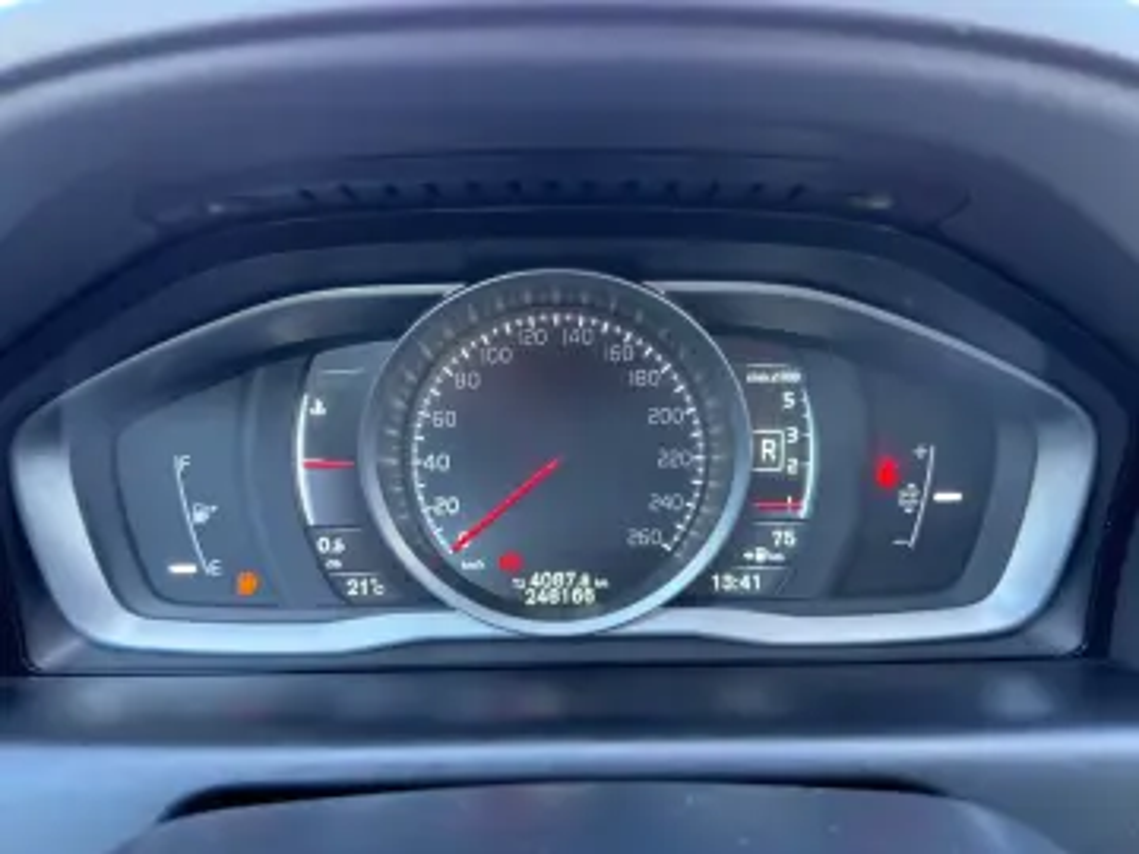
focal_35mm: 29
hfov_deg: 61.7
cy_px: 427
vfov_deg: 48.2
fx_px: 954
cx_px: 570
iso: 200
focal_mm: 6.76
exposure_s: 1/60
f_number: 1.78
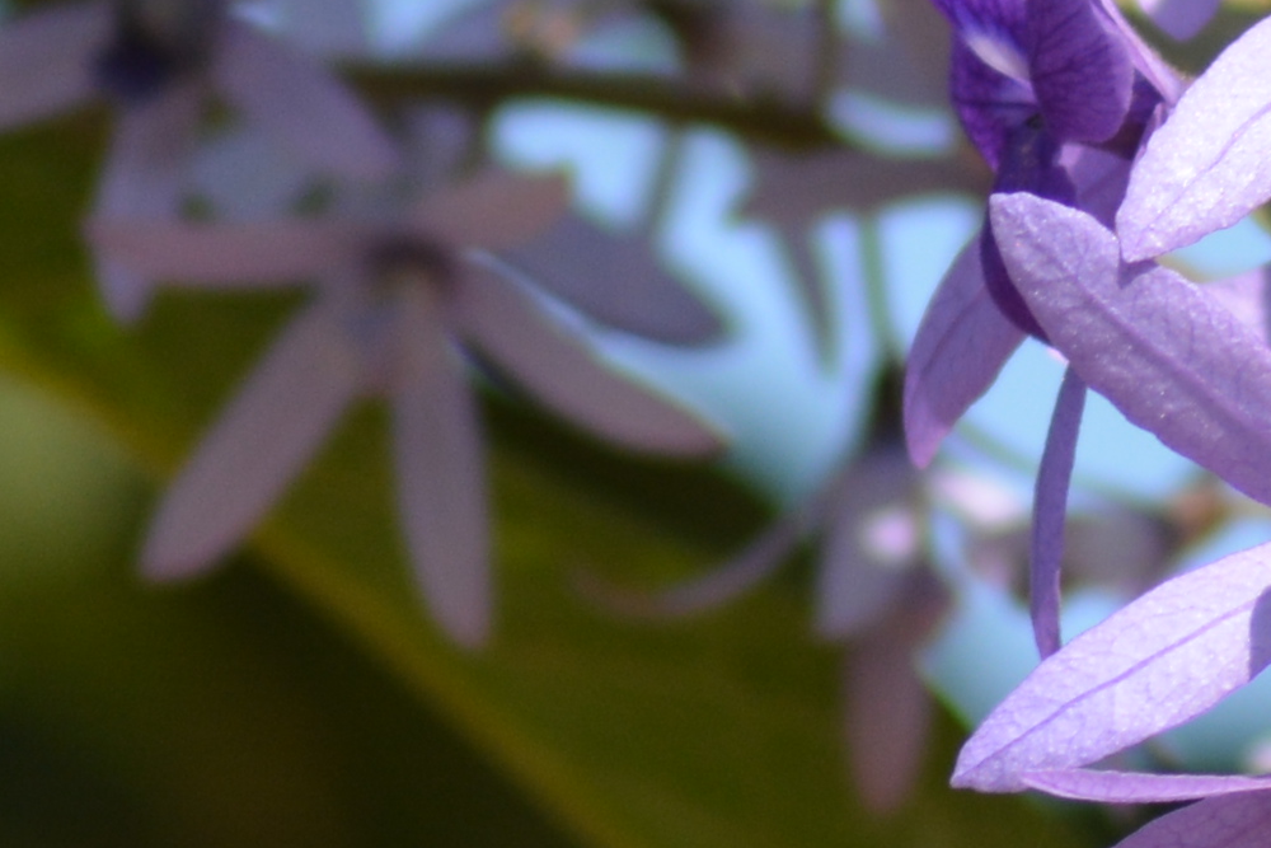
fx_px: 39722
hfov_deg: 1.8
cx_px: 1078
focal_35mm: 1125
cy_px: -331
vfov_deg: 1.2
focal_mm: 125
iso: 200
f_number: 5.6
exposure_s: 1/640
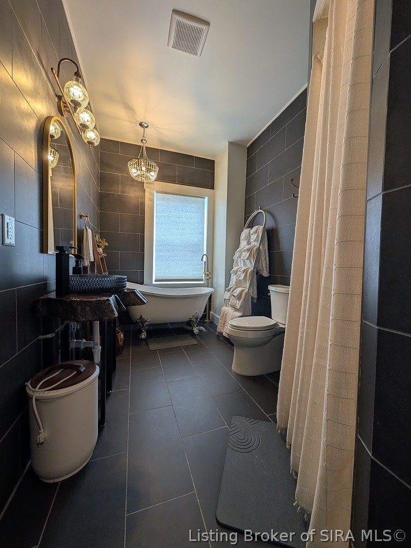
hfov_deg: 94.5
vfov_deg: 110.5
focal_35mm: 12
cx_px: 206
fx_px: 190
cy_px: 274
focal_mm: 2.02
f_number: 1.7
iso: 49
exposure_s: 1/176
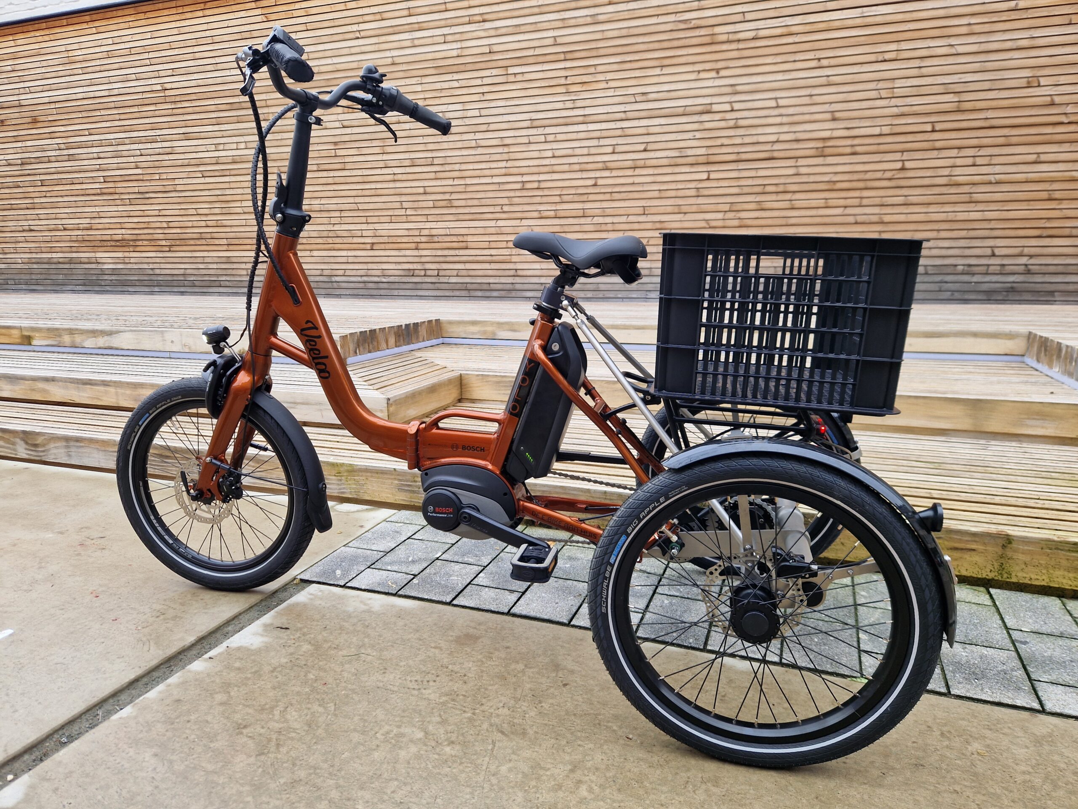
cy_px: 404
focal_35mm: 23
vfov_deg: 58.9
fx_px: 716
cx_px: 539
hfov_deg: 73.9
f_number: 1.8
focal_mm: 5.4
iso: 50
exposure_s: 1/180
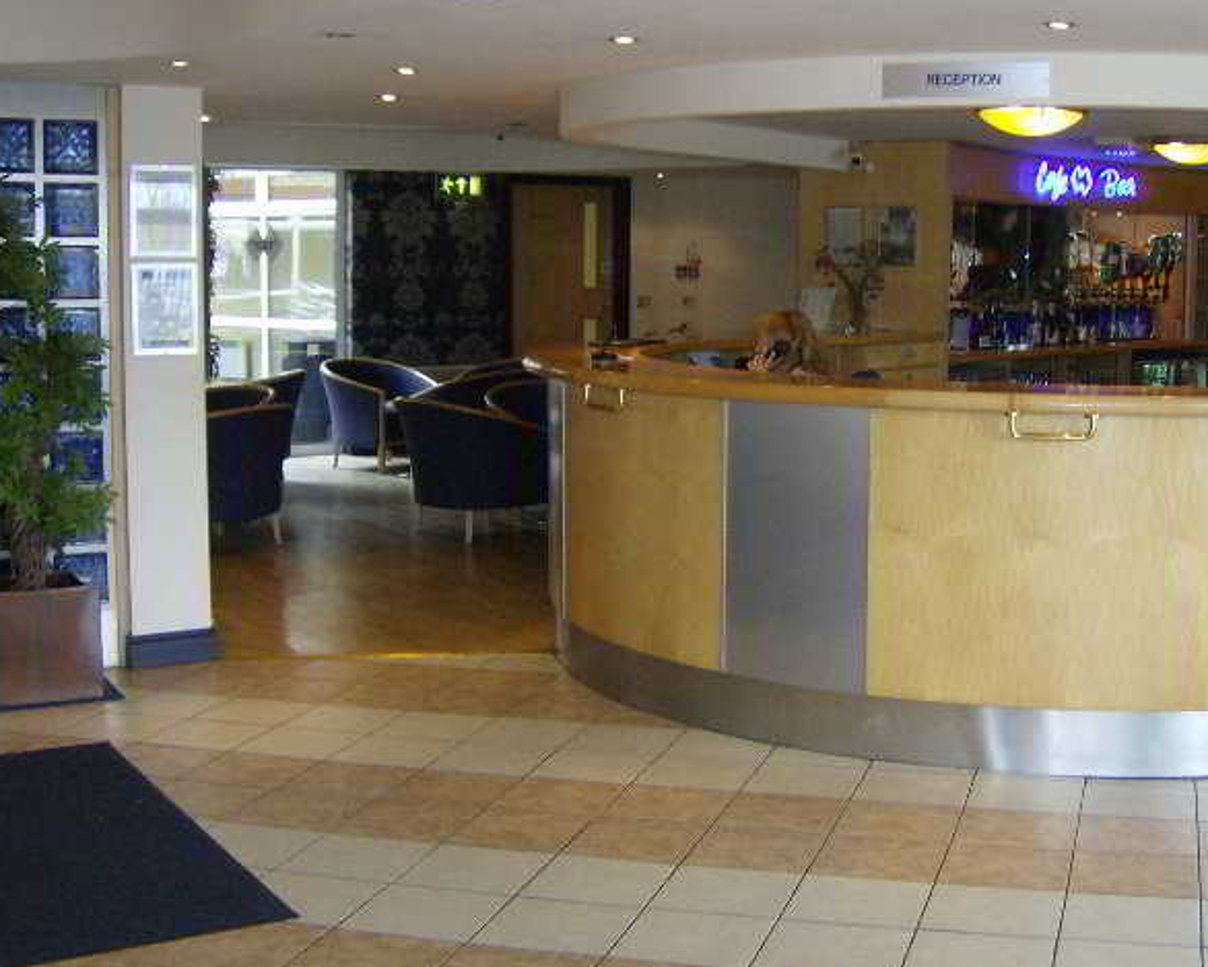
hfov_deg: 38.4
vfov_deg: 31.4
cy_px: 445
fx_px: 1716
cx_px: 802
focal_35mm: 48
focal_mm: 6
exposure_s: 1/60
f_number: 2.8
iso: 200
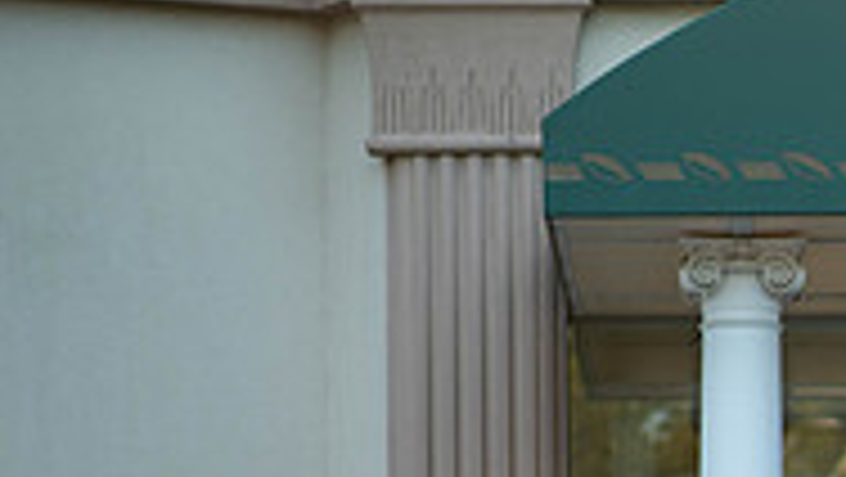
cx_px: 1300
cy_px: 783
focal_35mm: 274
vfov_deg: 4.4
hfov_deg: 7.7
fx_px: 6150
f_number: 2
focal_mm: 85
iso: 250
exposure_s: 1/1000
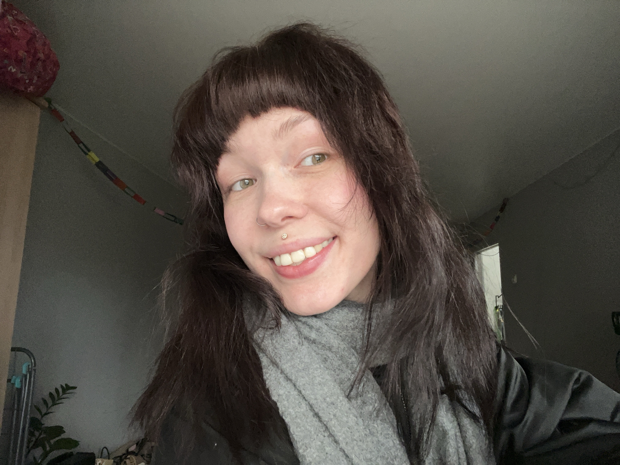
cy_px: 232
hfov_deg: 73.9
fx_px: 412
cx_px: 310
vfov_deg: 58.9
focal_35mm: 23
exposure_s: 1/60
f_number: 2.2
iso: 125
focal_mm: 2.71
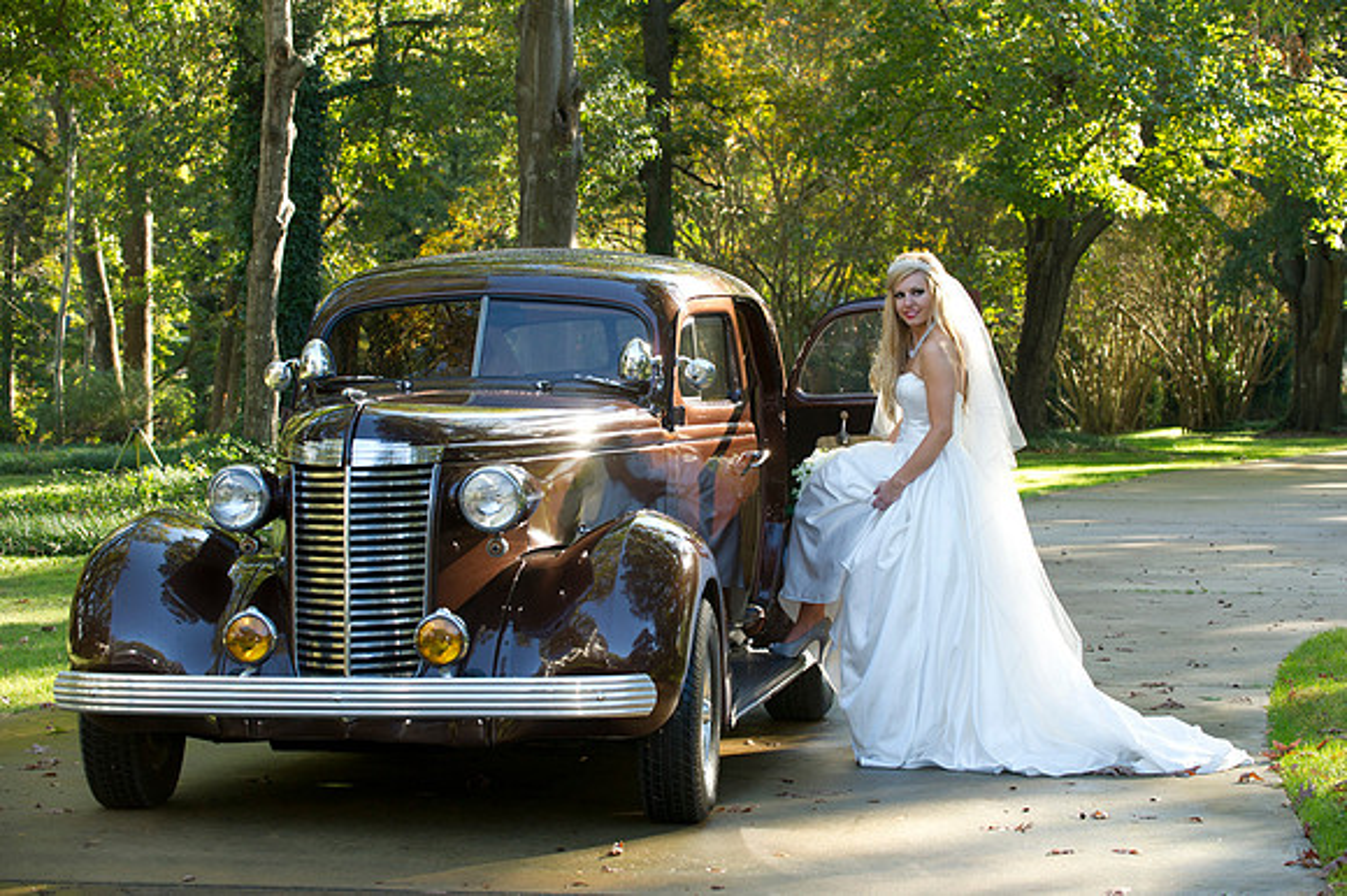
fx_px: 3365
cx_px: 674
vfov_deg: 15.2
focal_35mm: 90
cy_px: 448
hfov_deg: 22.6
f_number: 5
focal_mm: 90
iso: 500
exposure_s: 1/100
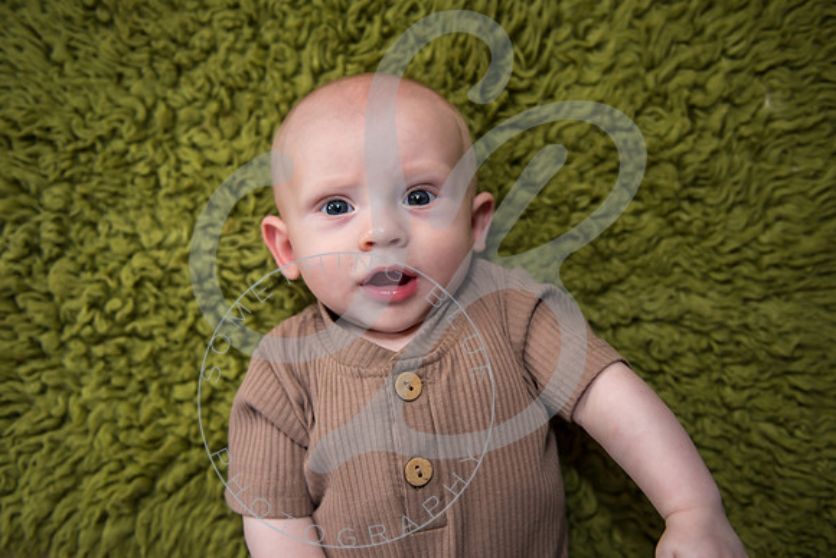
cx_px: 418
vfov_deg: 34.4
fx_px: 901
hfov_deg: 49.8
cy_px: 279
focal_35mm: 39
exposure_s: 1/125
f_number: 2.8
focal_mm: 32
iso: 200
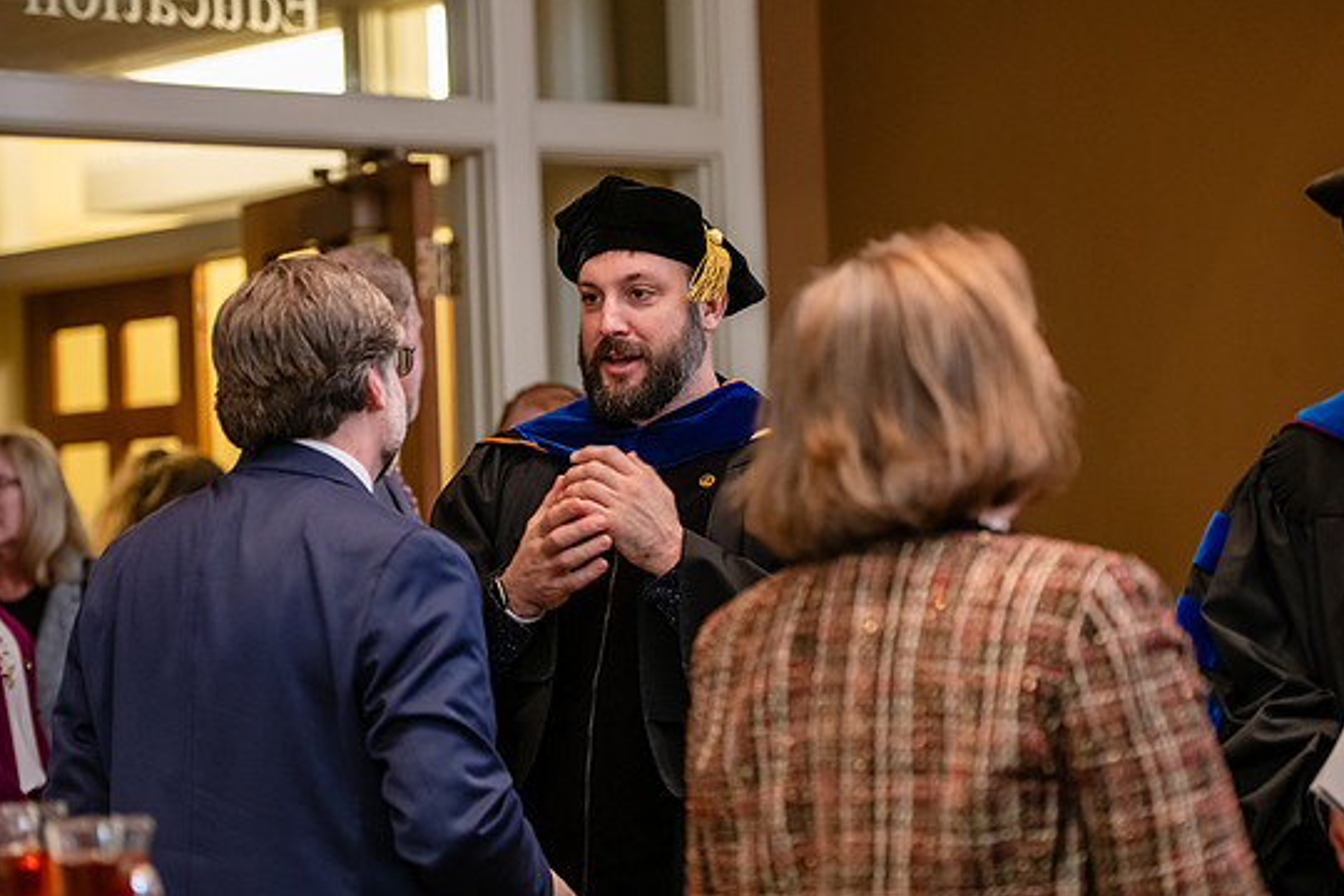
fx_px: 3808
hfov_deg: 20.0
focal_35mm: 102
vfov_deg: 13.4
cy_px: 427
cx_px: 642
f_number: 3.2
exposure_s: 1/200
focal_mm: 95
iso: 2500
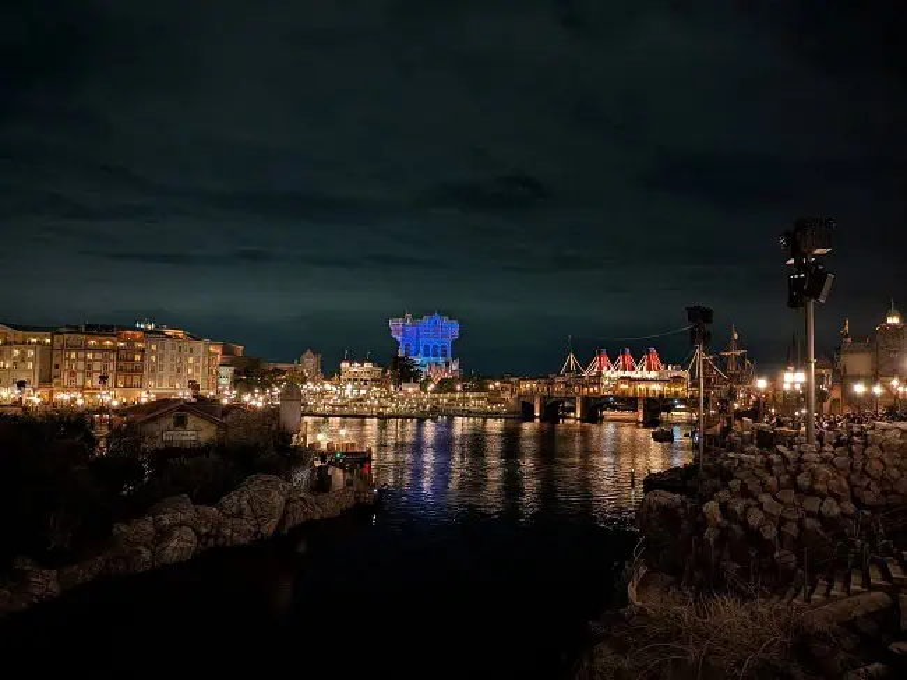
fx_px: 629
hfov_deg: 71.6
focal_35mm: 24
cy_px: 340
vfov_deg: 56.8
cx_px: 454
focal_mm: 4.5
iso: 908
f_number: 1.7
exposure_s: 1/17
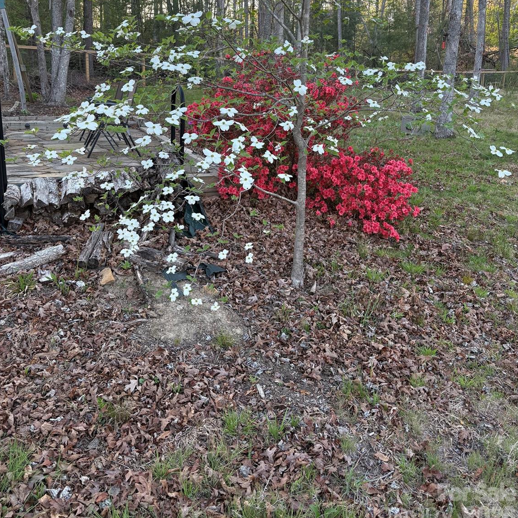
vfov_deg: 51.8
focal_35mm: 31
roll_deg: -1.6
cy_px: 184
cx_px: 257
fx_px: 525
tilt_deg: -7.8
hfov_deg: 52.5
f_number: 1.6
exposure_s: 1/232
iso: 64
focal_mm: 5.96
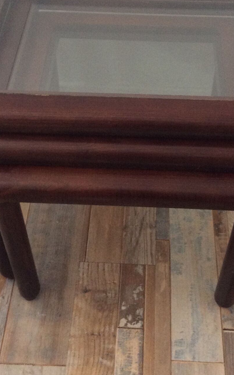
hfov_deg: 24.4
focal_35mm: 53
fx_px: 541
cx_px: 133
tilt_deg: -48.3
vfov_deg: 37.9
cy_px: 132
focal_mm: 3.3
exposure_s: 1/25
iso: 160
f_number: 2.4
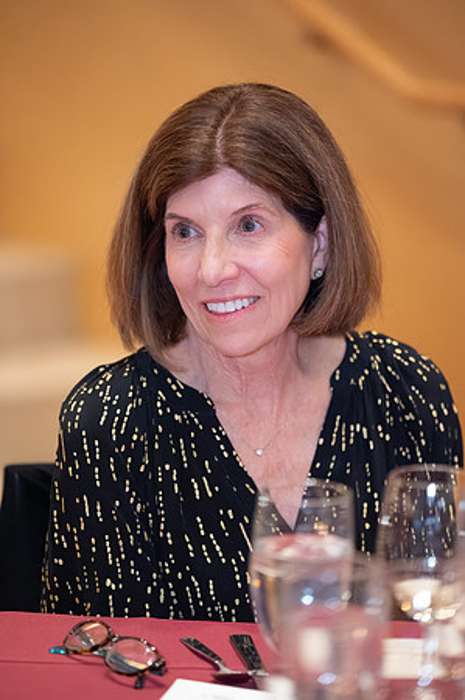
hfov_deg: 7.2
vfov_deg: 10.8
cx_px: 232
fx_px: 3689
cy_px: 350
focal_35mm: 190
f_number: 2.8
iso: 8000
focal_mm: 190
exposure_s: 1/200
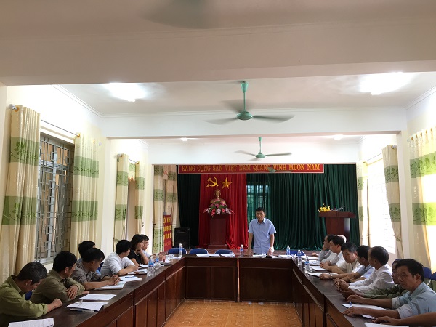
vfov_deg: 48.2
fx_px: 365
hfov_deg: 61.7
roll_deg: -0.4
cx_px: 218
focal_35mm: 29
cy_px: 164
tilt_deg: +8.1
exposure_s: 1/33
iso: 64
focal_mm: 4.15
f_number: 2.2
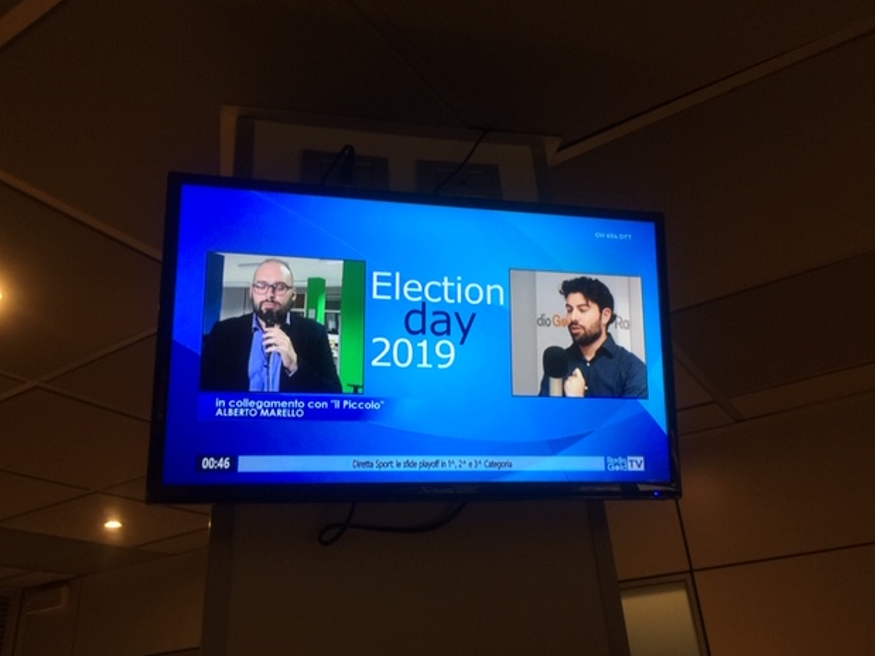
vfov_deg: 46.8
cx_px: 435
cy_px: 324
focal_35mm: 30
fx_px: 758
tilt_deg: +25.9
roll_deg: +4.0
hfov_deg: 60.0
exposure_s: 1/33
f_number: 2.2
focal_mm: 4.15
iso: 50
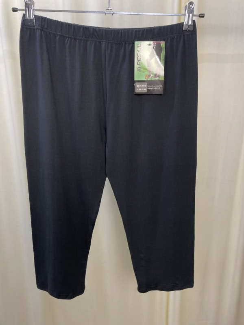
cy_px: 162
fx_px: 244
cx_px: 122
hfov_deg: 53.1
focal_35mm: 26
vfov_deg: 67.3
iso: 320
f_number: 1.6
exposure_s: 1/50
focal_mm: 4.2
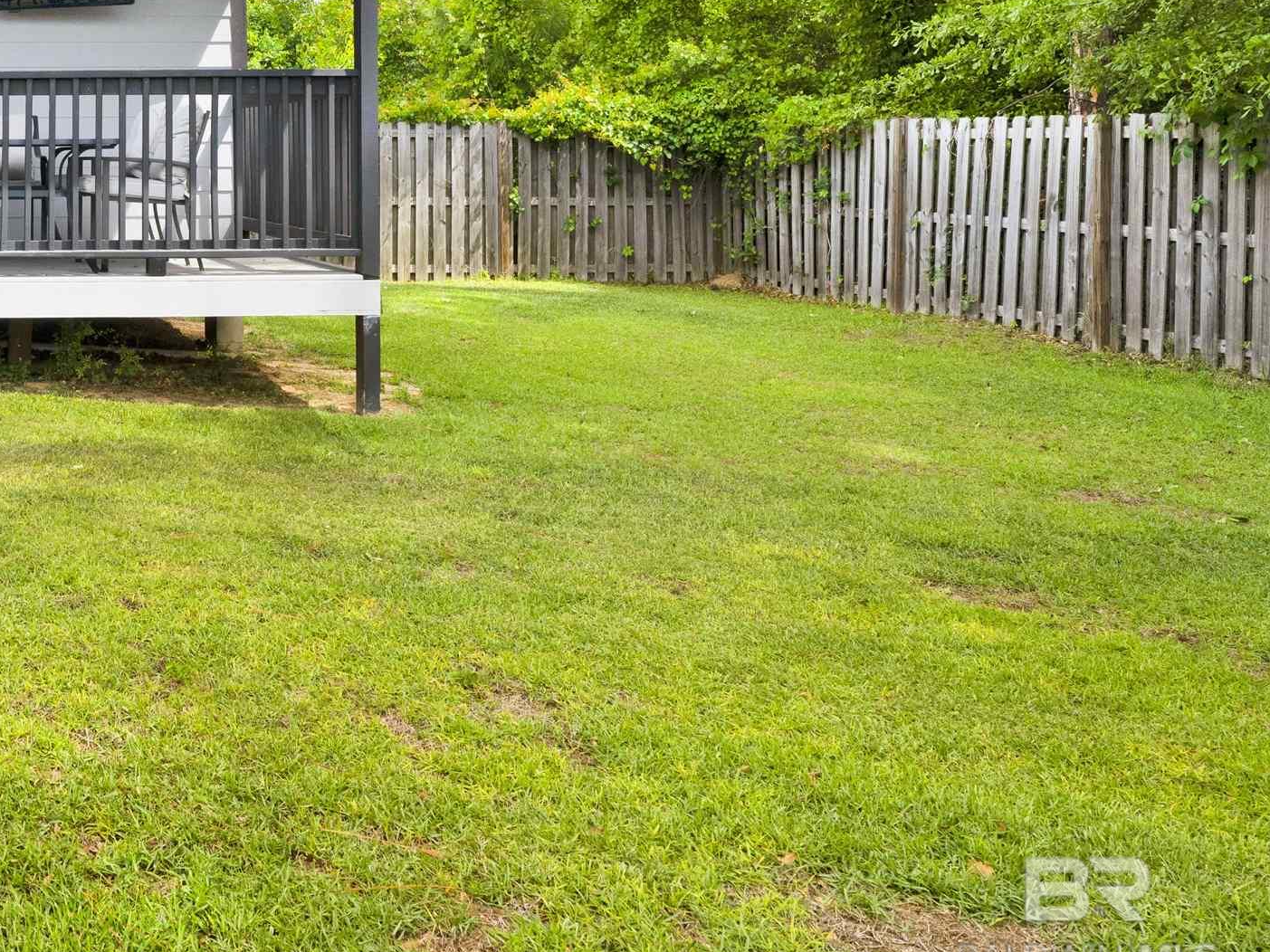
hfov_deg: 38.9
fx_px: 1506
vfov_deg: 33.5
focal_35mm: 41
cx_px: -76
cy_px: 121
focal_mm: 19.5
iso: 400
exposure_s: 1/250
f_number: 11
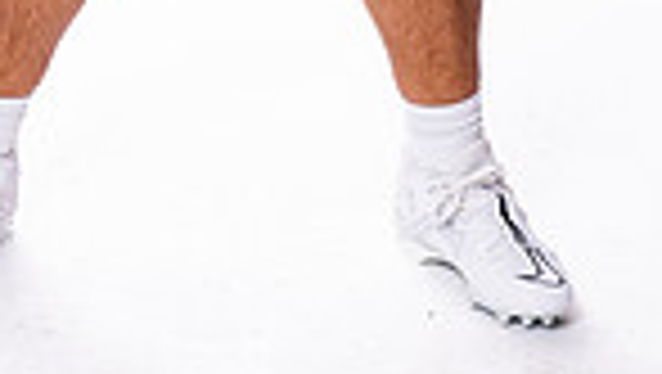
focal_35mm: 167
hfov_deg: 12.8
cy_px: -532
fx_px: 2934
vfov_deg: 6.9
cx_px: 194
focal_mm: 52
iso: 400
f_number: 8
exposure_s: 1/250
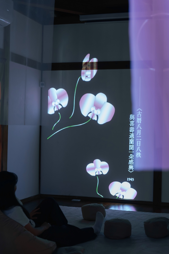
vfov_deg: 35.0
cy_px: 121
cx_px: 133
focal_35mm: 57
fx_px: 401
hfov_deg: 23.5
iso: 1000
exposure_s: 1/15
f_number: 2.2
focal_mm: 35
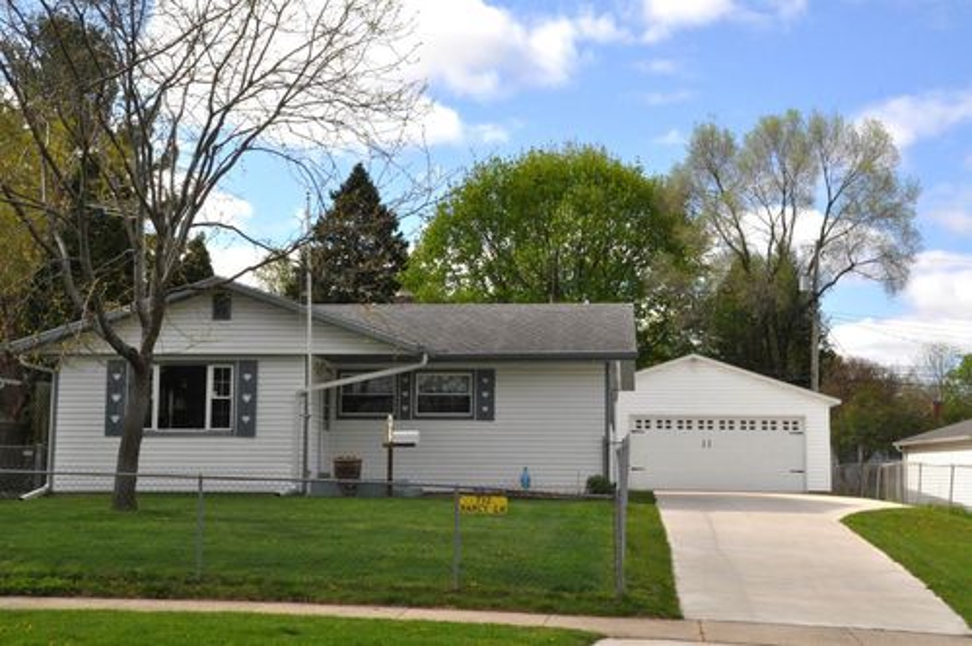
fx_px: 1294
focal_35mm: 48
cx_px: 486
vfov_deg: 28.0
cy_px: 323
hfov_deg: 41.2
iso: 800
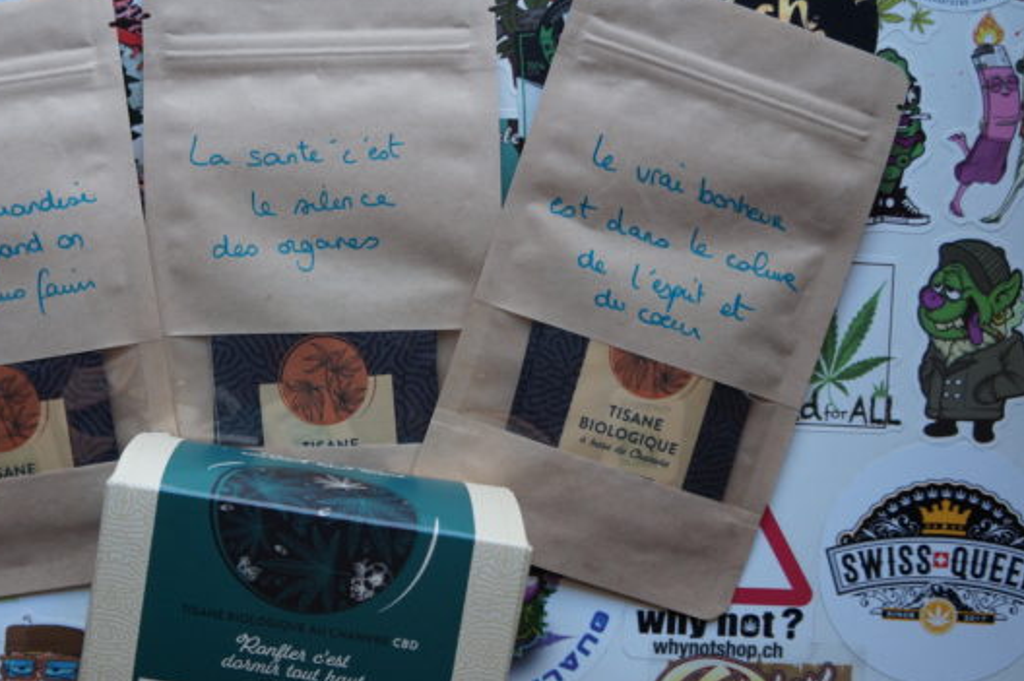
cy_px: 389
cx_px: 345
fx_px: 1364
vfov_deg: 28.0
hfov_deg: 40.7
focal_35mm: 48
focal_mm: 22
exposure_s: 1/160
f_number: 4
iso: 500
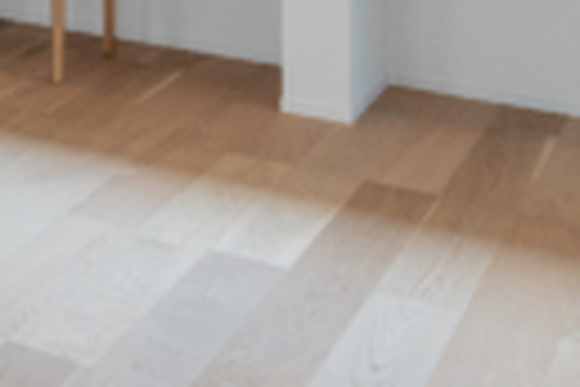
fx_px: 1498
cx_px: -620
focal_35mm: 93
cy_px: -360
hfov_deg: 16.2
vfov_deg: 13.0
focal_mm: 16
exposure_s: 1/100
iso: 400
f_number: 5.6
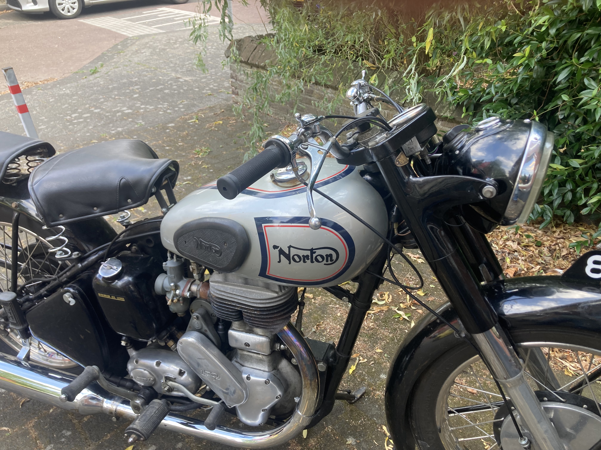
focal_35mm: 28
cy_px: 225
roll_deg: -0.7
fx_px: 486
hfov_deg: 63.4
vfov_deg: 49.7
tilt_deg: -29.5
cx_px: 300
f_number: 1.8
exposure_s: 1/100
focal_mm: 3.99
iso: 32
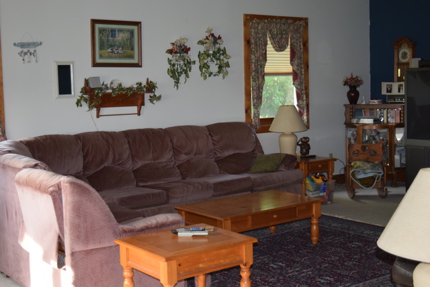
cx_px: 215
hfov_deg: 37.8
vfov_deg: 25.8
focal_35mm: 52
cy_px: 144
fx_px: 627
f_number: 4.5
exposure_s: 1/80
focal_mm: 35
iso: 800
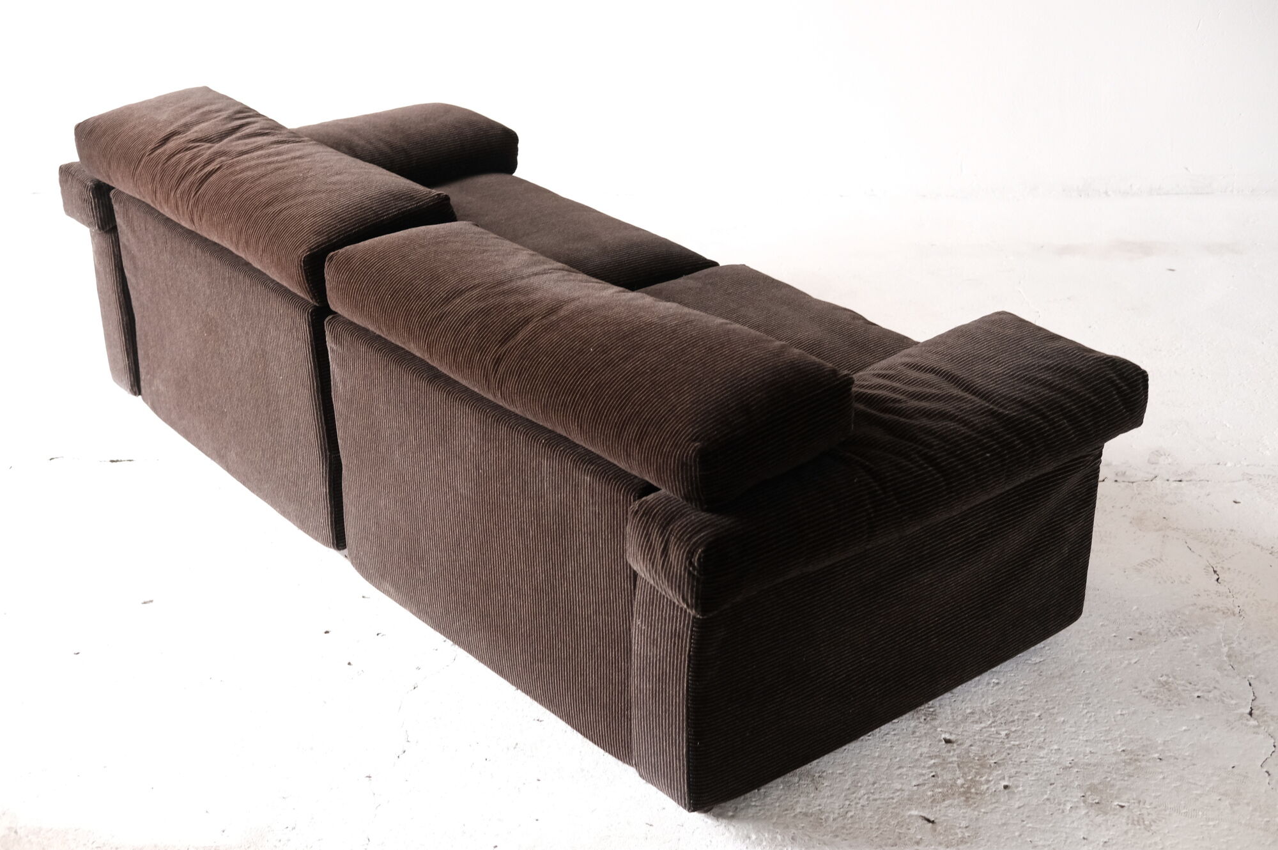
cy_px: 425
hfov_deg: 37.5
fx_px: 1880
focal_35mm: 53
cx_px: 639
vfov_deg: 25.5
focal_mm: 35
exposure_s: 1/125
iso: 2500
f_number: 4
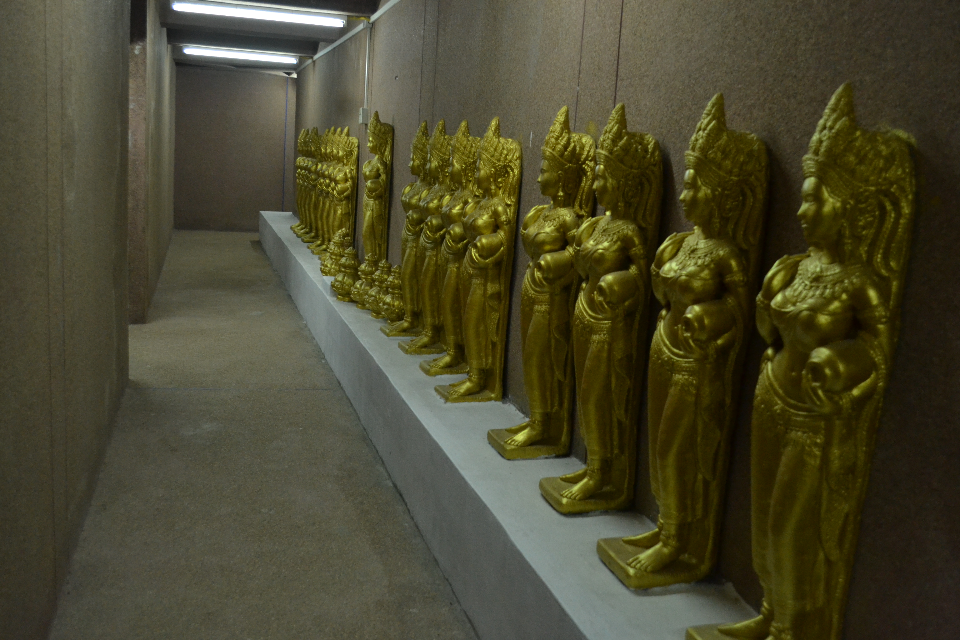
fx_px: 960
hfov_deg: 53.1
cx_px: 480
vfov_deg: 36.9
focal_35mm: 36
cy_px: 320
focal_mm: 24
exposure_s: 1/80
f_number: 4.5
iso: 1600
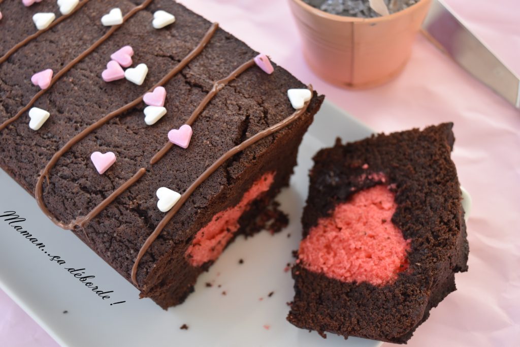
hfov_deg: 36.9
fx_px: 780
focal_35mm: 54
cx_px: 260
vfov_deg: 25.1
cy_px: 174
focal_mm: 36
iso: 400
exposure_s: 1/125
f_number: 5.6
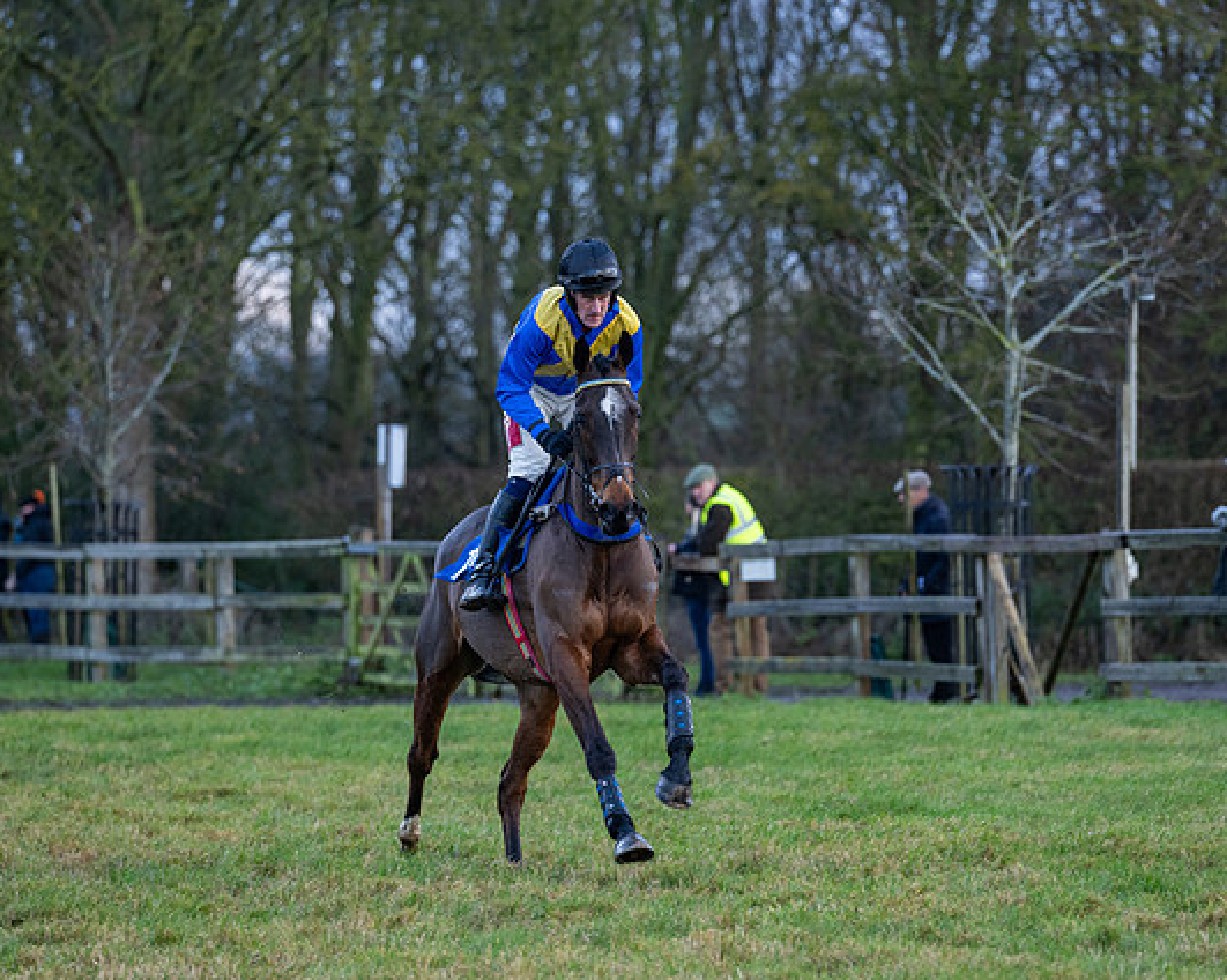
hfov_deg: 8.1
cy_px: 515
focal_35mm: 239
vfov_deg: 6.5
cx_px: 615
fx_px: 8673
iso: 800
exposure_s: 1/500
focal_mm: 200
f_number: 4
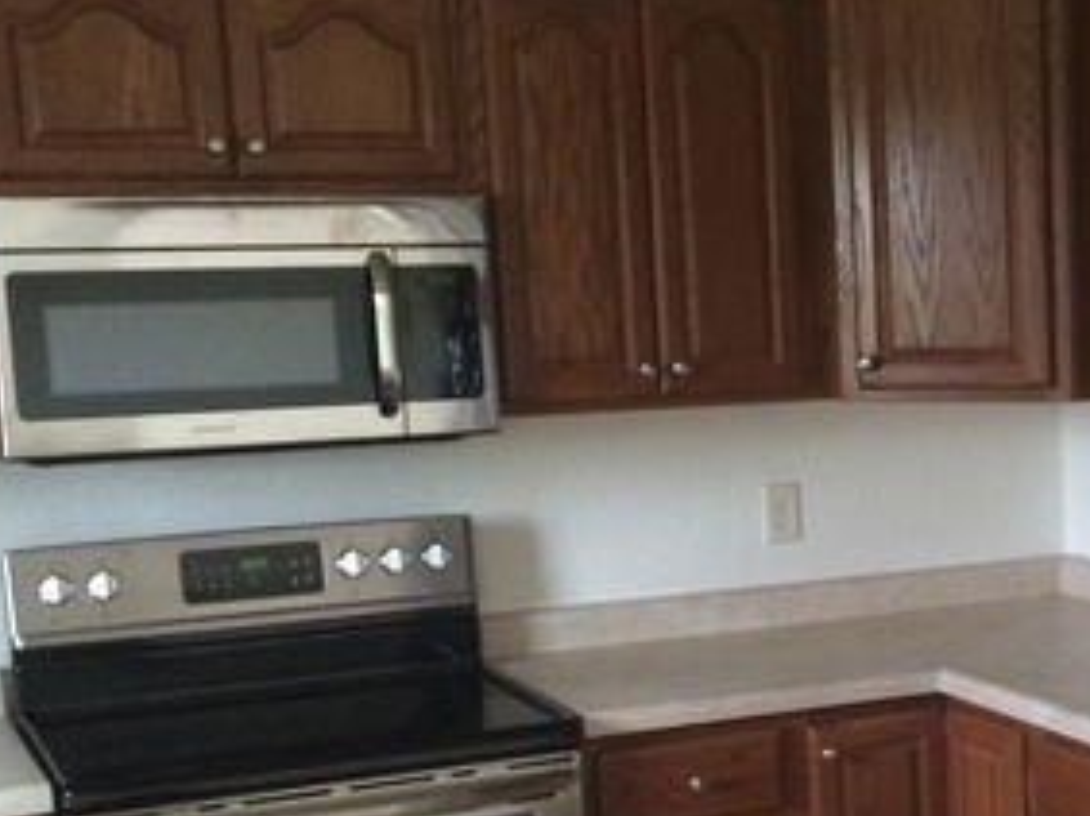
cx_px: 1061
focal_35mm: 71
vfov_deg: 20.6
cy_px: 588
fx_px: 2234
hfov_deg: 26.2
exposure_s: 1/30
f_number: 2.2
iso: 320
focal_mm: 4.12
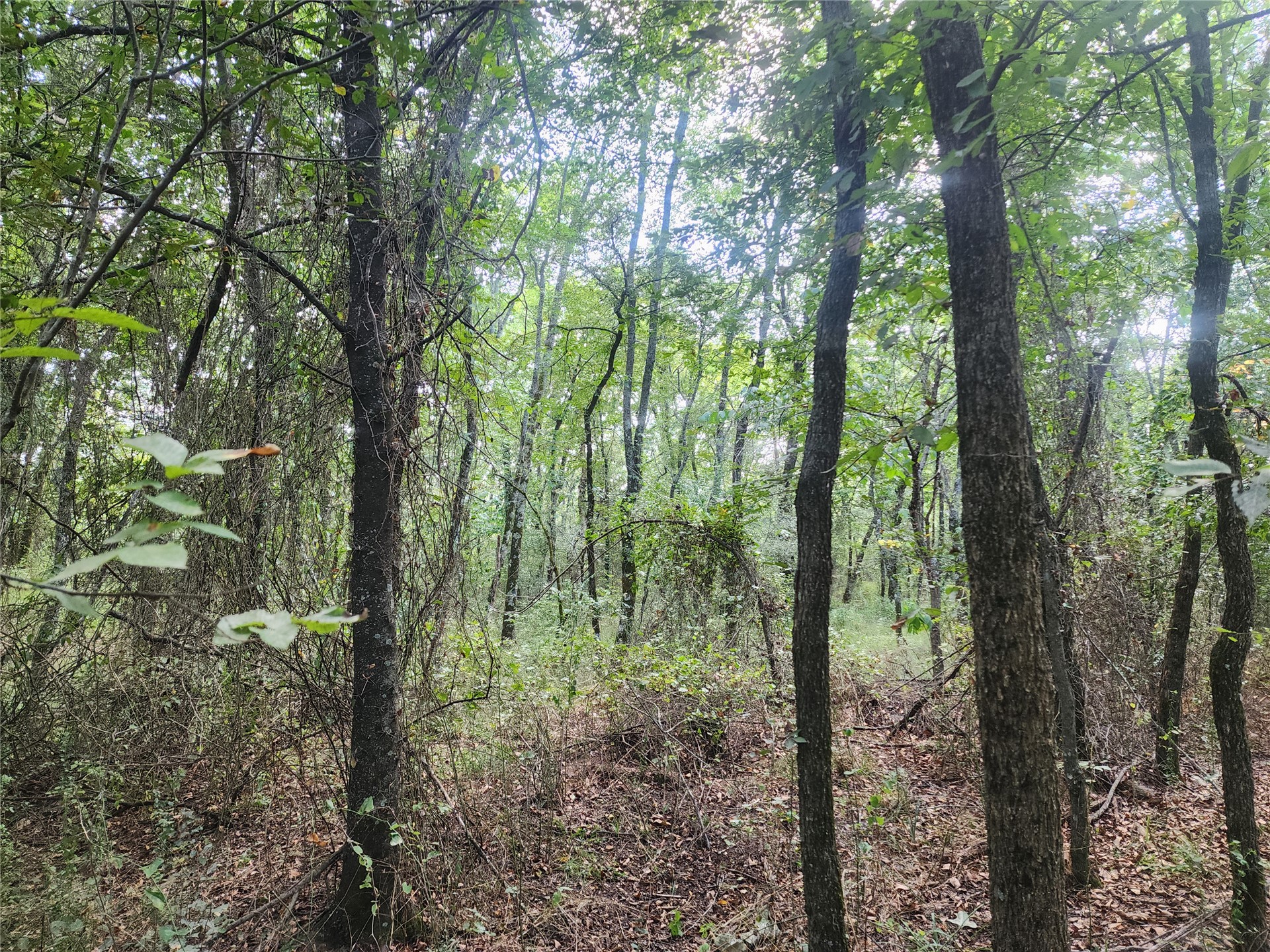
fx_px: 844
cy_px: 476
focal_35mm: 23
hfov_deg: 73.9
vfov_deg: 58.9
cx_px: 635
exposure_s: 1/120
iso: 160
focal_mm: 6.4
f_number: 1.8
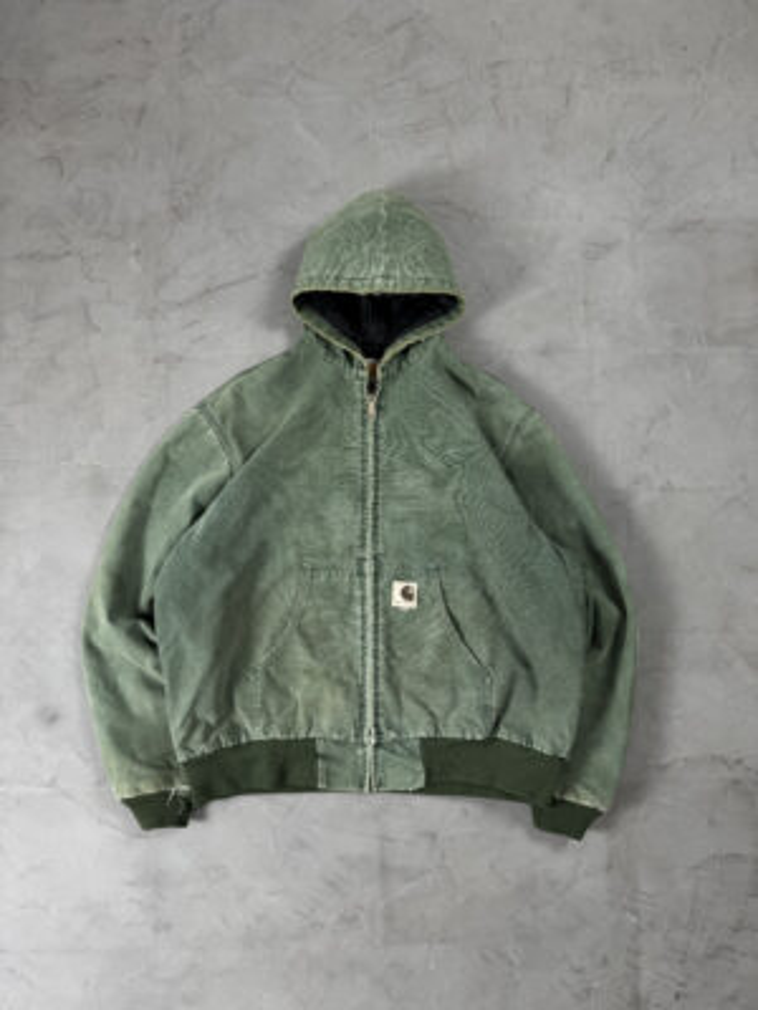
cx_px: 379
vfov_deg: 71.6
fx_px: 701
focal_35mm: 24
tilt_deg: -83.6
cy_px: 505
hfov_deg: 56.8
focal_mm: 6.76
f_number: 1.78
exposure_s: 1/60
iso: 125
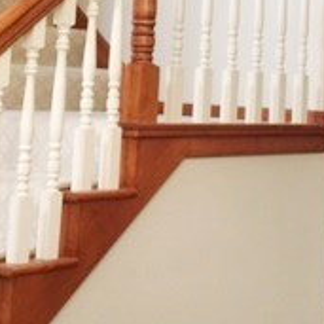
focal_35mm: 96
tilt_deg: +6.3
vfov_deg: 17.7
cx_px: 333
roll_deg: -2.7
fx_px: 1017
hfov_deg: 17.6
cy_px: 6
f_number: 2.2
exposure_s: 1/30
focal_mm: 4.15
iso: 32
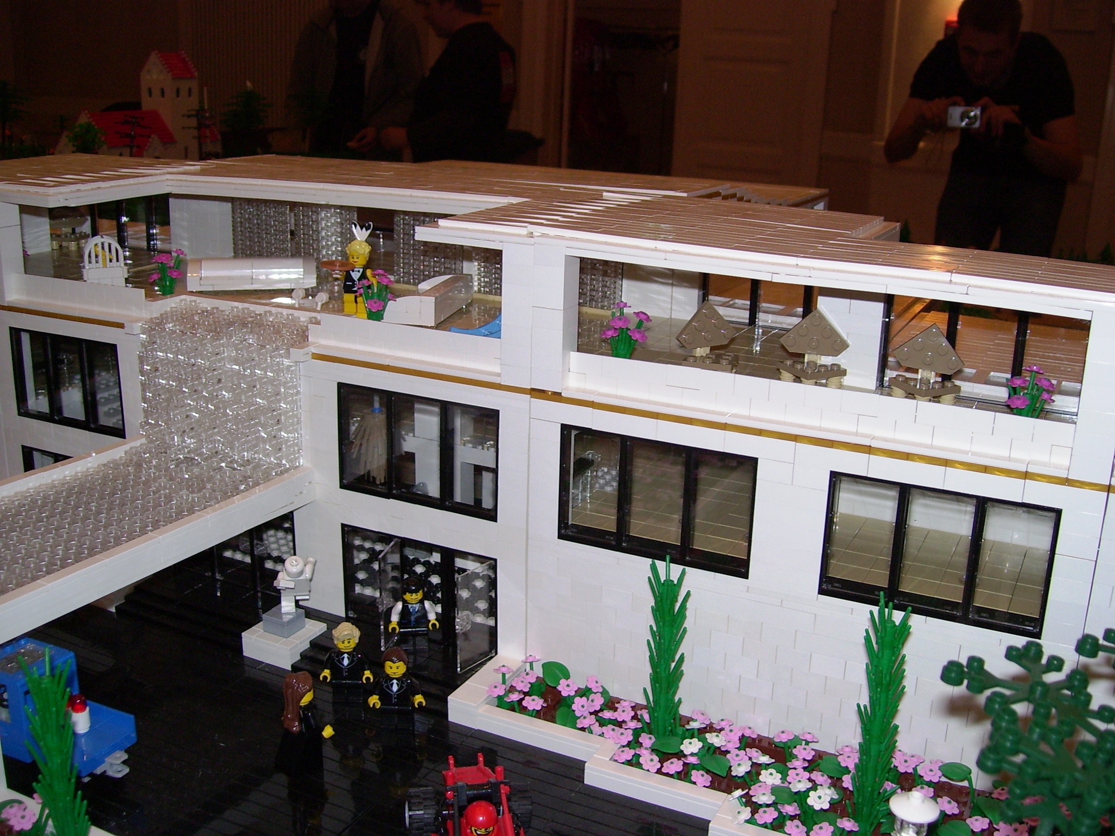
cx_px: 558
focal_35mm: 36
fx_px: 1160
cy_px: 418
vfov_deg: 39.7
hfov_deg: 51.4
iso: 80
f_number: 2.7
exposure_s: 1/60
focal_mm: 6
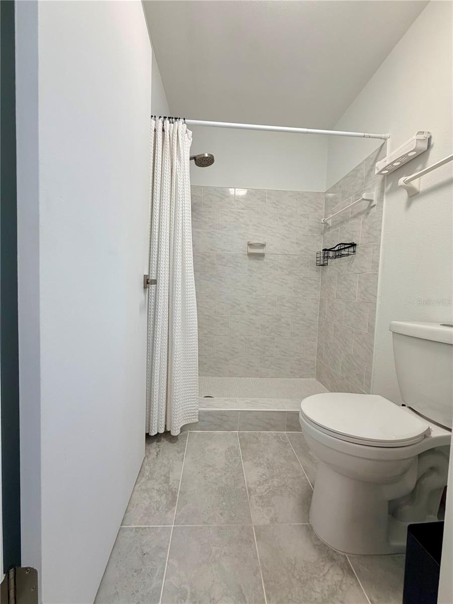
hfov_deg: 85.7
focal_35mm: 14
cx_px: 226
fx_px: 244
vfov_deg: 102.1
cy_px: 302
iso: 125
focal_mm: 2.22
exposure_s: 1/120
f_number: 2.2
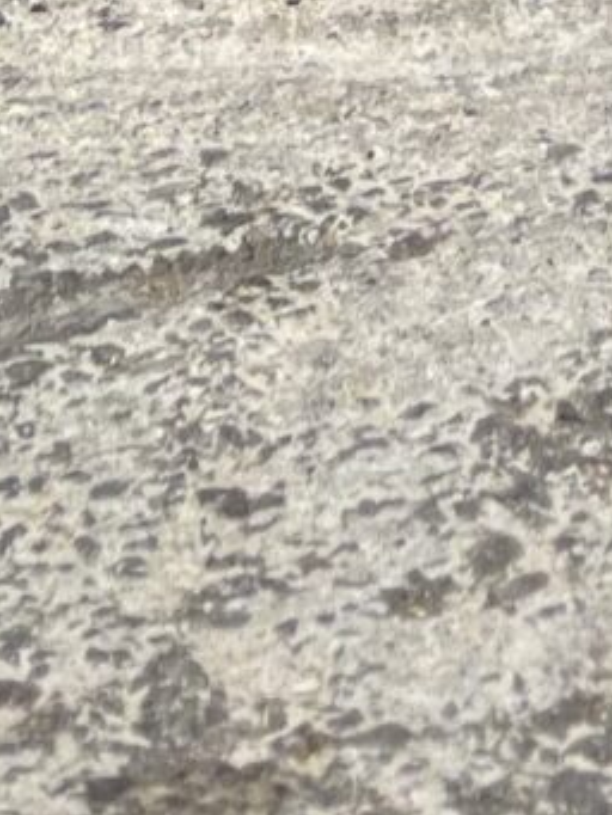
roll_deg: +1.6
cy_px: -2163
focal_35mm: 195
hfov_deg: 7.3
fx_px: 4594
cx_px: 1293
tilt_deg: -3.3
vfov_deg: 7.7
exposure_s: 1/1695
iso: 50
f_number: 1.6
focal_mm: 5.1
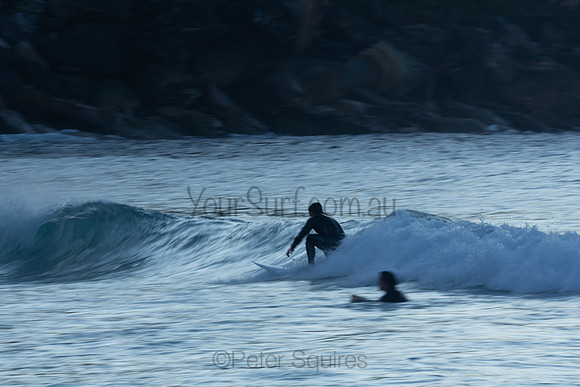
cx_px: 290
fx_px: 9427
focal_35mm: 585
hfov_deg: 3.5
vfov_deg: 2.4
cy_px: 194
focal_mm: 390
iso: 100
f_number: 20
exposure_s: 1/30
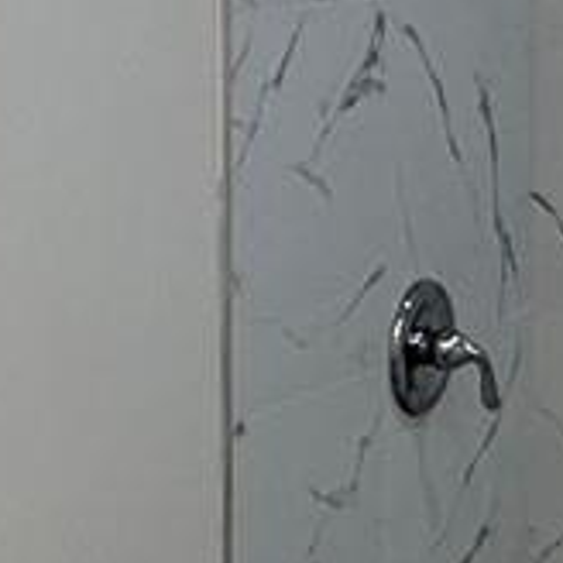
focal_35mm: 121
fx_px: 2226
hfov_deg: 14.2
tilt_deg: -9.2
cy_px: 299
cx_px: 7
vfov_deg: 14.4
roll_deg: +1.4
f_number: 2.2
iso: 50
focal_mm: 2.22
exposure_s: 1/120
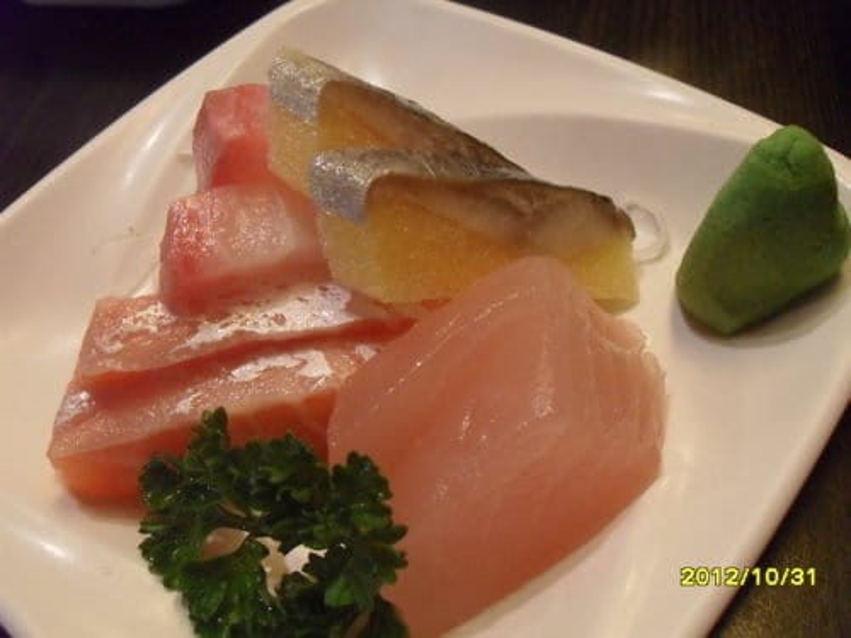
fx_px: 860
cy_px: 319
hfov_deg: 52.6
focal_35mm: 35
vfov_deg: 40.7
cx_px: 426
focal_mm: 6.2
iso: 400
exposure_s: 1/30
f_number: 2.8
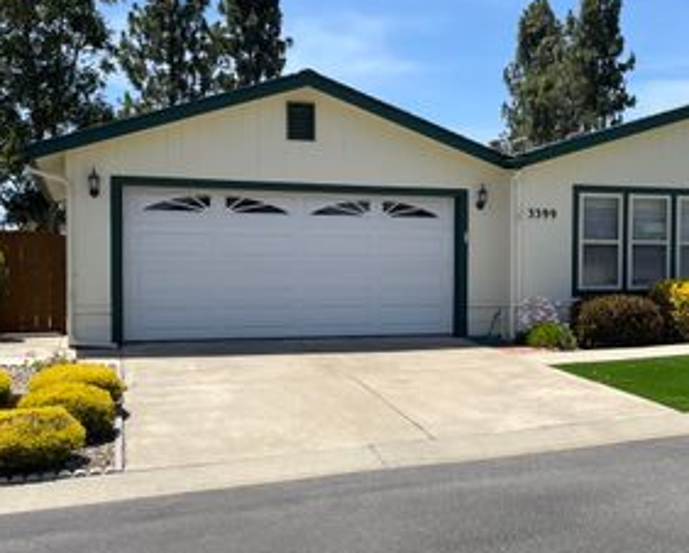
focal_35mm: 45
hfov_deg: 41.0
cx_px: 406
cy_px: 305
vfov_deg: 33.4
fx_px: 918
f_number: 1.6
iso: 32
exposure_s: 1/3731
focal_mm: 4.2
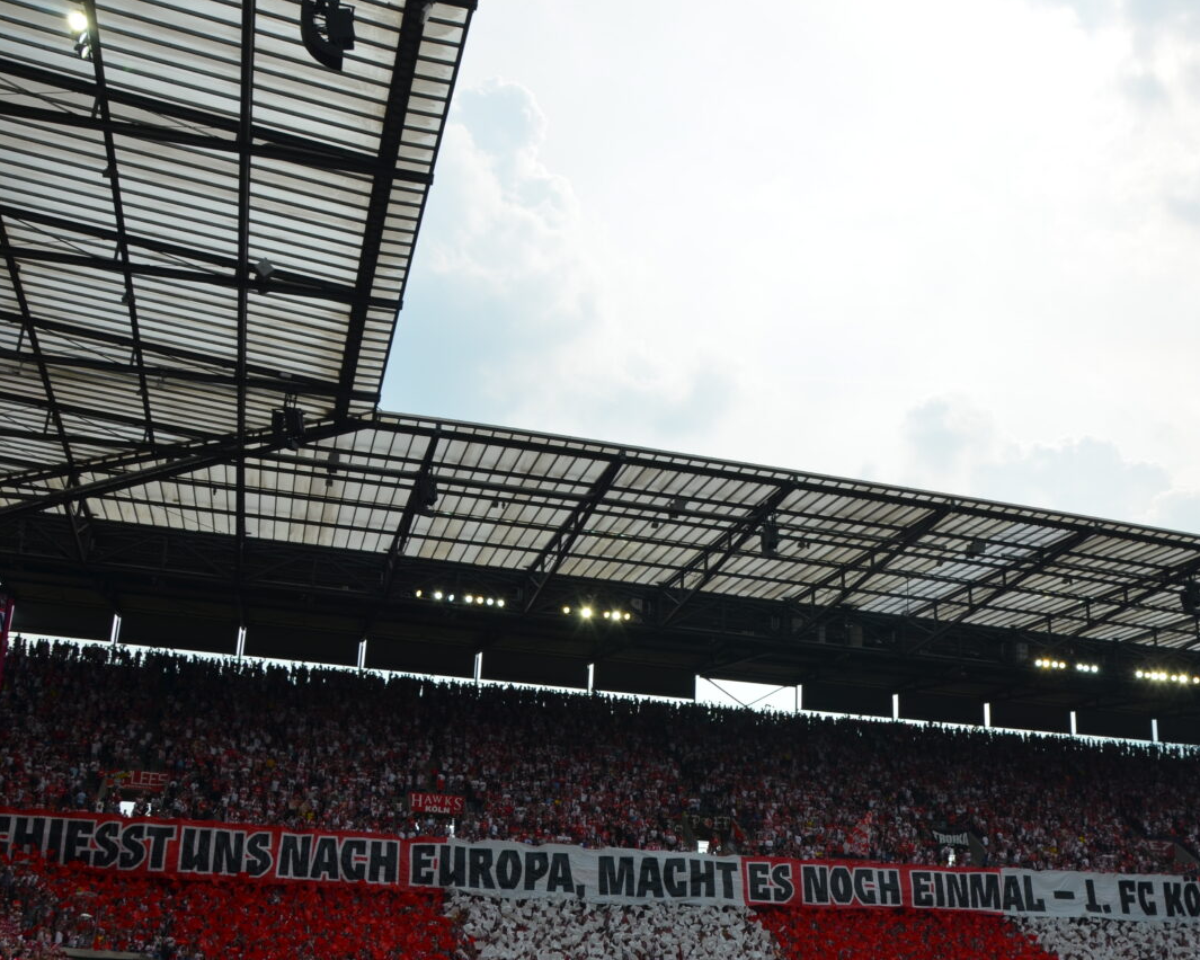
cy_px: 575
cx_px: 772
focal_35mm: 38
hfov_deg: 47.4
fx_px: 1350
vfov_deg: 39.0
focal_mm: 18
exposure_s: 1/320
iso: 100
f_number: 9
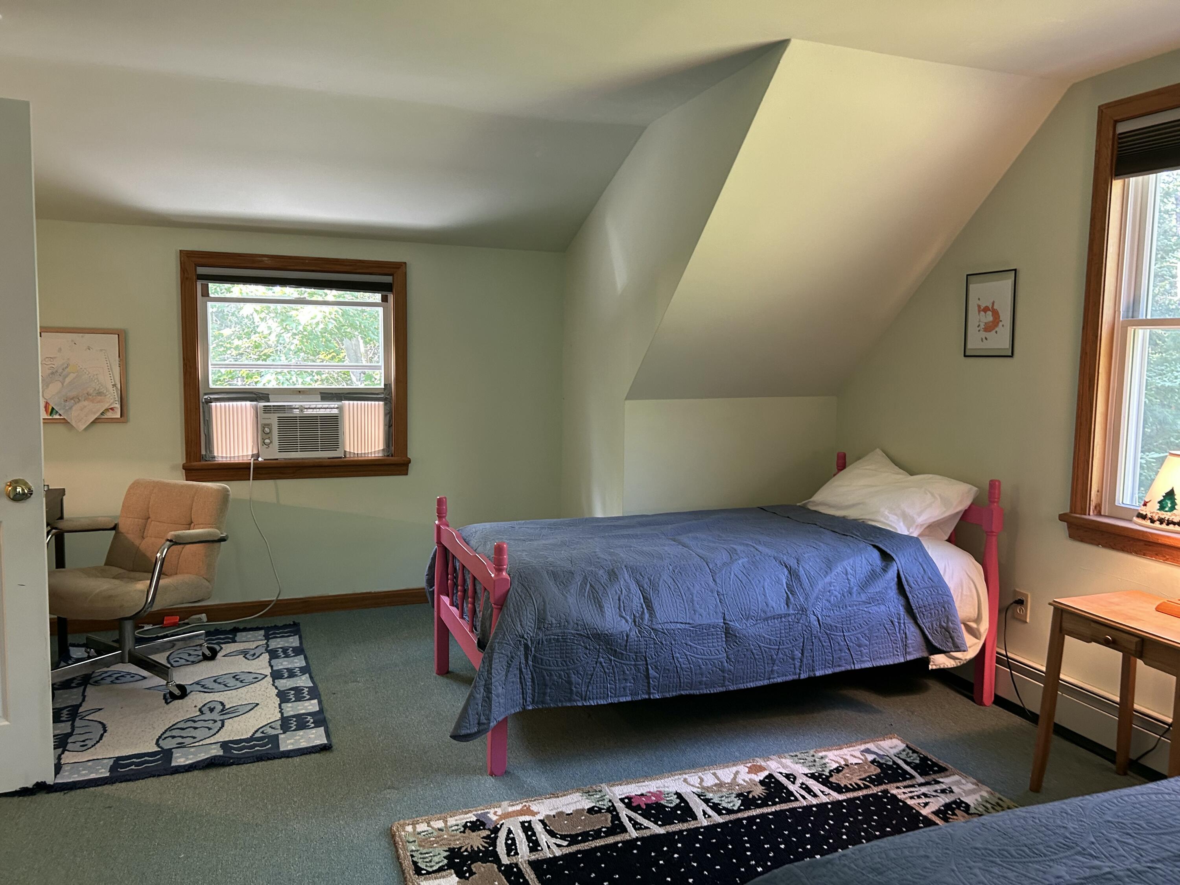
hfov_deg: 67.3
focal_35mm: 26
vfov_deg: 53.1
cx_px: 590
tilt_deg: -4.1
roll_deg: -0.6
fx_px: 886
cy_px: 442
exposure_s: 1/60
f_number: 1.5
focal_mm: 5.7
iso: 160
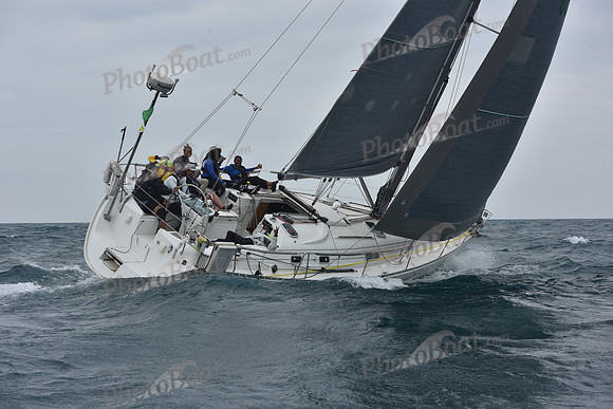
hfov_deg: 28.8
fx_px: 1192
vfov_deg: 19.5
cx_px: 306
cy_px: 204
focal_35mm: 70
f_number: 7.1
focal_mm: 70
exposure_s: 1/800
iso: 250
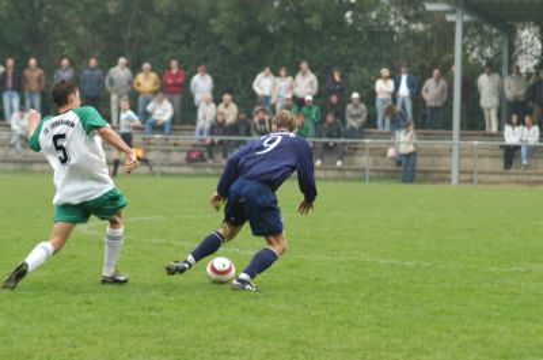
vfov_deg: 6.3
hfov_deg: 9.5
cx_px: 272
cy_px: 180
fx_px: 3274
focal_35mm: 218
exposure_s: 1/250
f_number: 4.5
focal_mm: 145
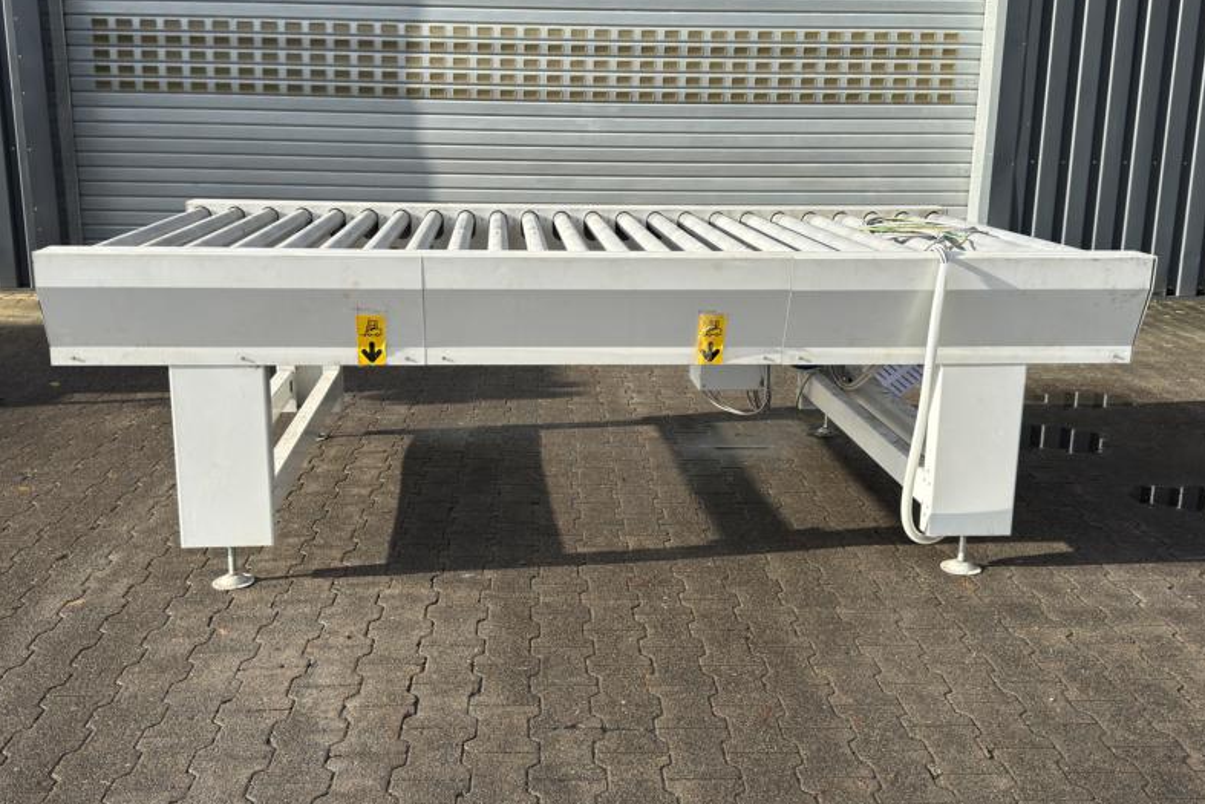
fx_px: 1239
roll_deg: -0.7
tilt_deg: -12.2
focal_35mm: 37
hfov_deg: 51.9
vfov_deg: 36.0
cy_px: 392
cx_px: 600
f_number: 1.78
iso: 64
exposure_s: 1/1669
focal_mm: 6.76
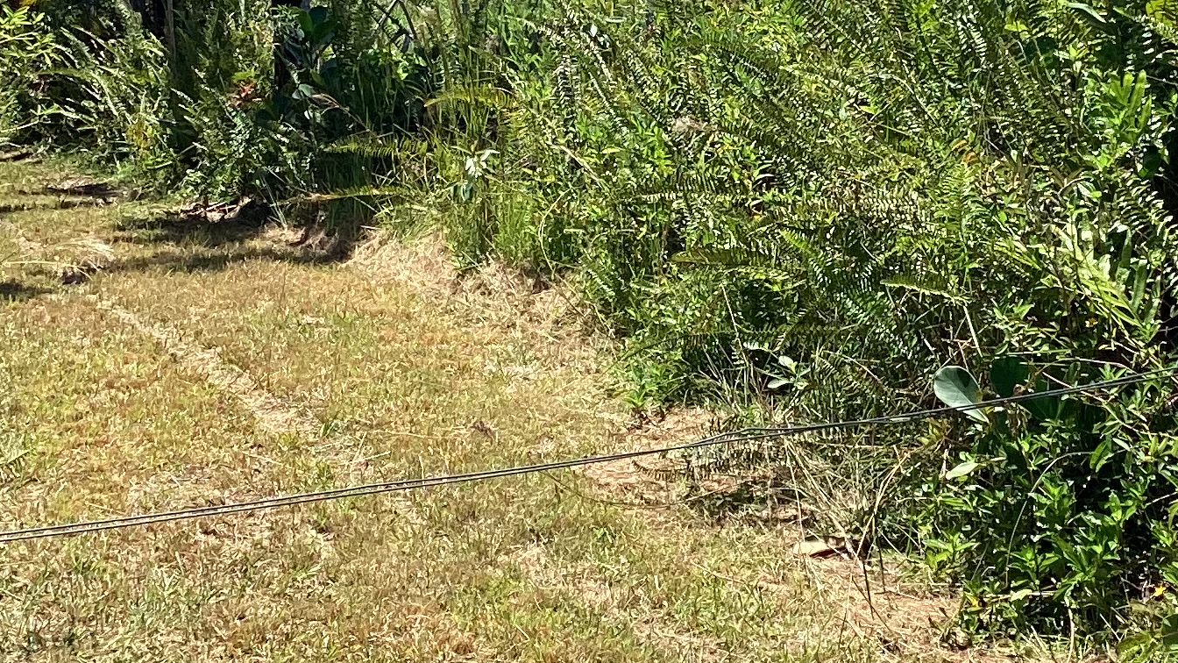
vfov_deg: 14.7
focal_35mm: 82
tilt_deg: -4.7
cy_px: 147
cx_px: 784
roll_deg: +1.1
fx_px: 2561
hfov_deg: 25.8
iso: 25
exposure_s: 1/840
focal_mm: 3.3
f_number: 2.4
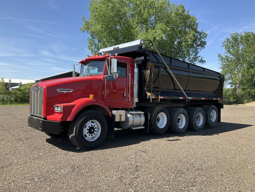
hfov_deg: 61.6
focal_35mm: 29
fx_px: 214
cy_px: 96
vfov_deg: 48.3
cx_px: 128
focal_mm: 3
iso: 25
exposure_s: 1/1035
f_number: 1.8
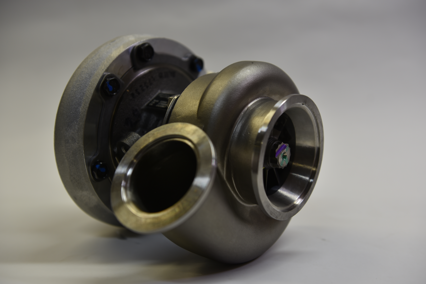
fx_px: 533
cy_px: 142
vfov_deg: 29.9
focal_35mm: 45
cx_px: 213
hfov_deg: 43.6
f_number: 3.5
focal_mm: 45
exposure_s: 1/50
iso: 100
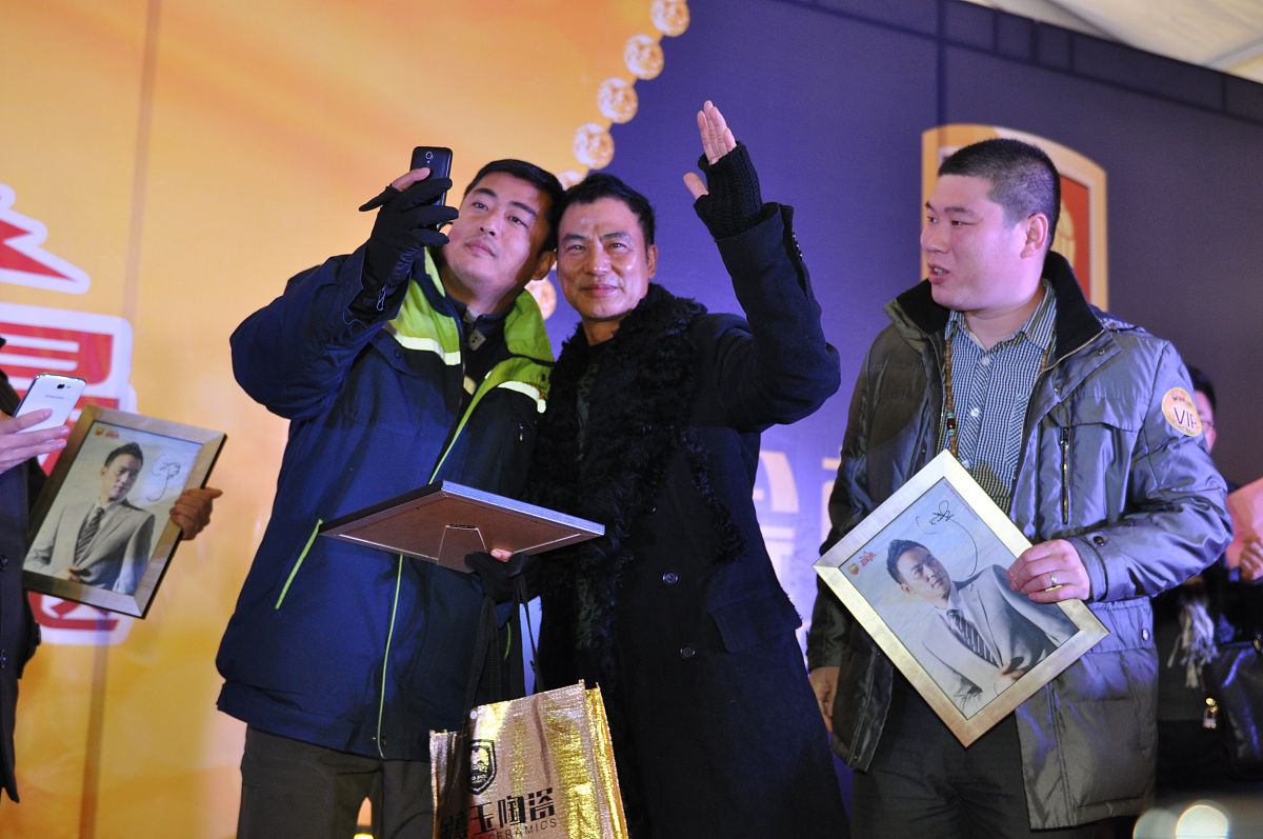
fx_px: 1524
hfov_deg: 45.0
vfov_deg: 30.8
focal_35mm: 44
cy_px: 420
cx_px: 632
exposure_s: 1/200
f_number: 2.8
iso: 500
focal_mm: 29
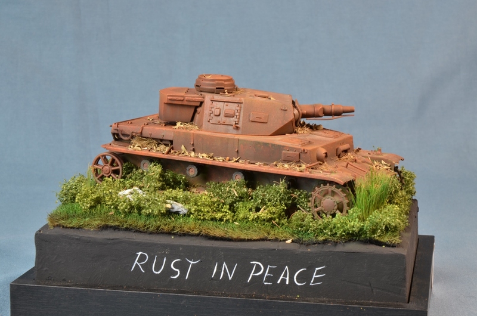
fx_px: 1230
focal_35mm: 93
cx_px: 238
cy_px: 158
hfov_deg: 22.0
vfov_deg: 14.6
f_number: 18
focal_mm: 62
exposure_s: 1/1.6
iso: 200
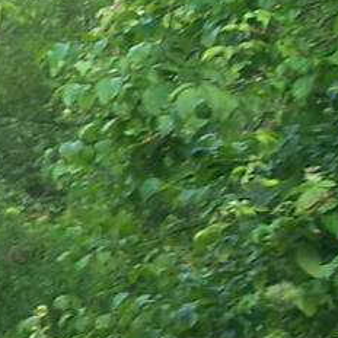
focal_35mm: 198
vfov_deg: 8.8
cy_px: 160
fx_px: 2187
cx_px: -89
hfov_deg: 8.7
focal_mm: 6.3
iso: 80
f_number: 2.8
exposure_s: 1/80
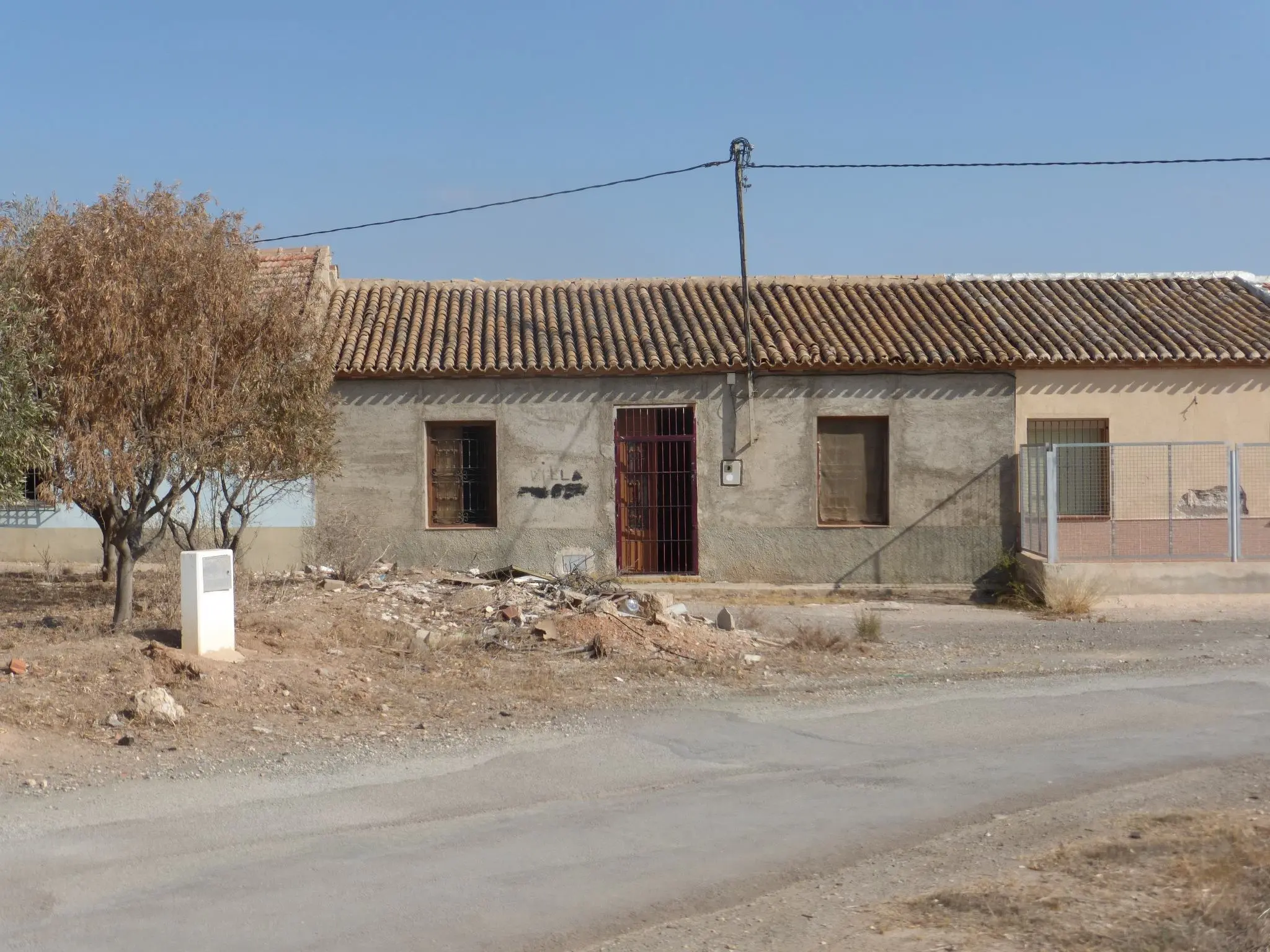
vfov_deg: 27.0
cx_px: 635
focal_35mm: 54
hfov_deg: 35.5
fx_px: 1981
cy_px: 476
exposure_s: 1/1000
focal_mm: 9.7
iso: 100
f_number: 4.6
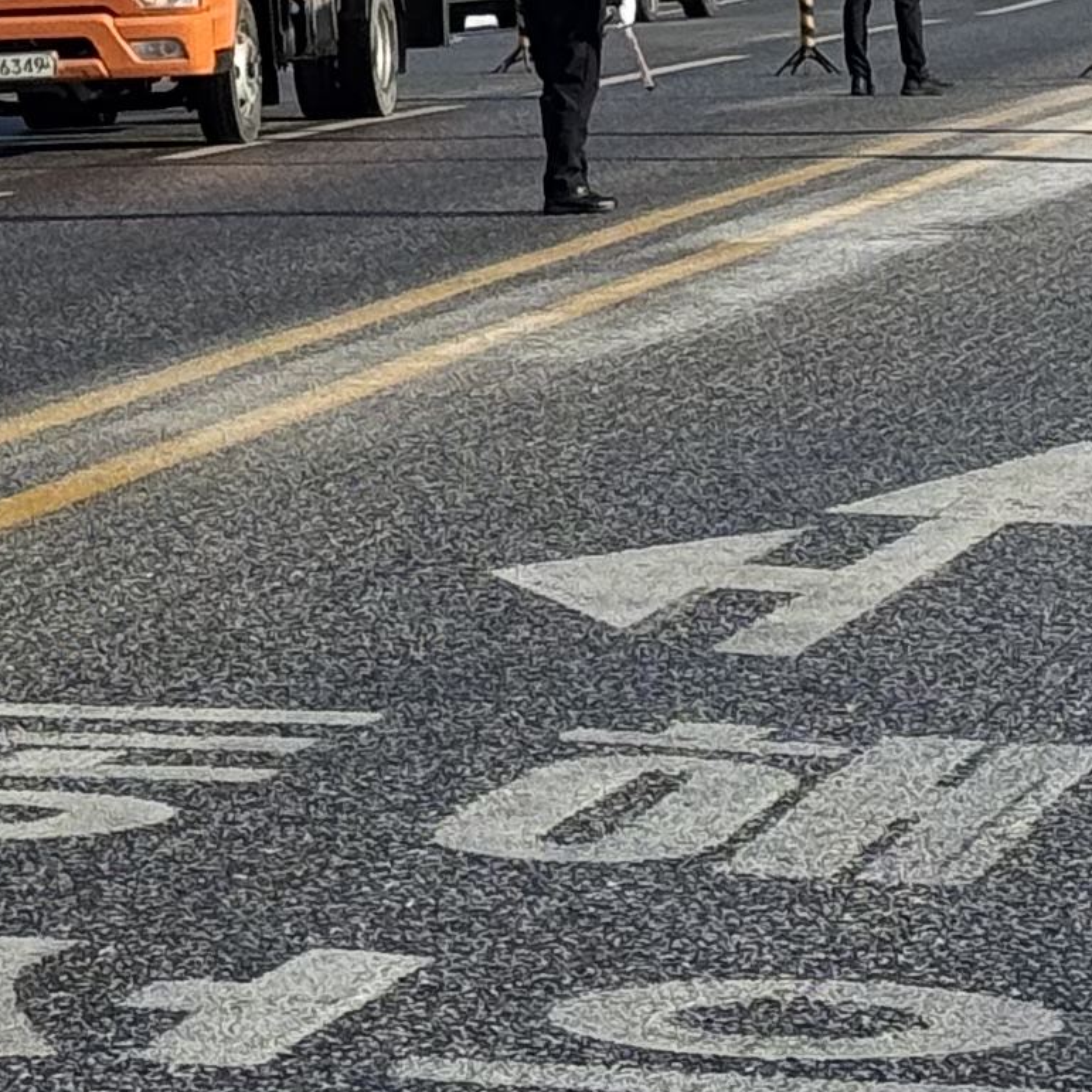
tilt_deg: +0.3
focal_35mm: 222
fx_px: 7923
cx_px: -282
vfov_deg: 7.8
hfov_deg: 7.8
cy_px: -421
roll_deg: +2.7
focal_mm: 6.76
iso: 64
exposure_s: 1/4608
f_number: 1.78
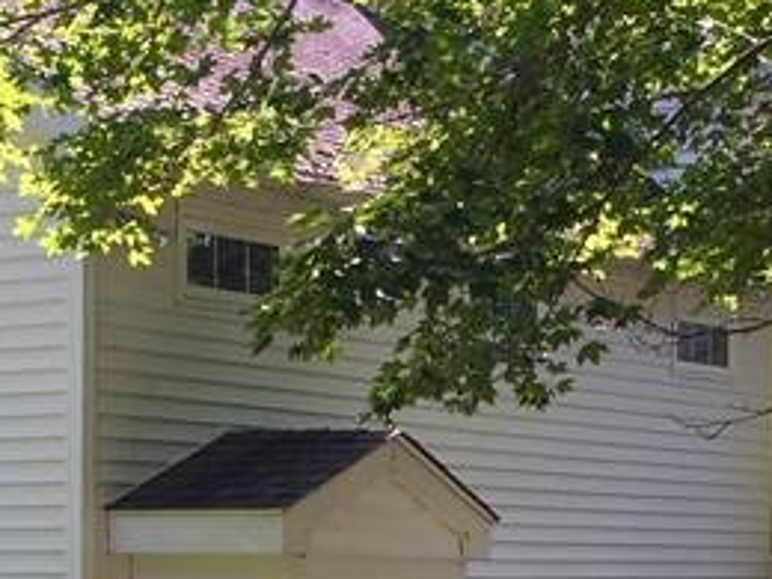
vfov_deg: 12.8
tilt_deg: -2.9
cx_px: 353
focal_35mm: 114
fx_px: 2542
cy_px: 627
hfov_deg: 17.3
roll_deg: -2.2
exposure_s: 1/280
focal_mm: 4.15
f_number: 2.2
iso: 32
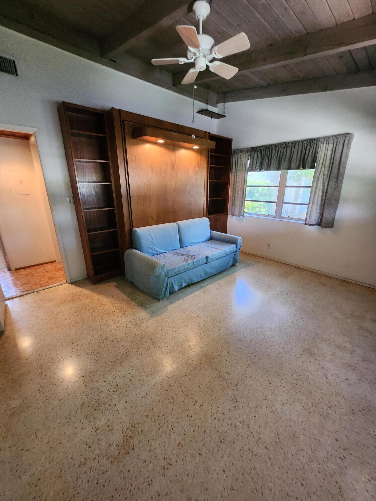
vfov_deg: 106.2
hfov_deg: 89.9
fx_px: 188
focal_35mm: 13
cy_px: 250
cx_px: 188
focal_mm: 1.74
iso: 400
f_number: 2.2
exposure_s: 1/30
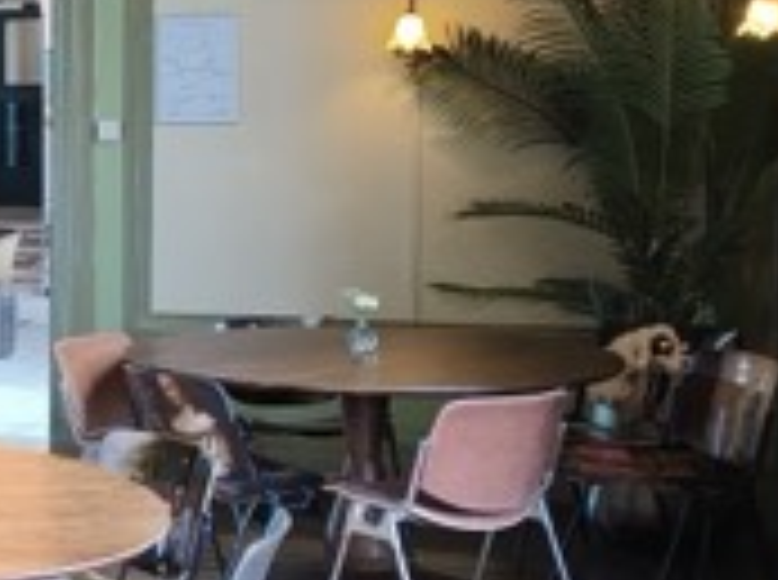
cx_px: -468
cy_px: 184
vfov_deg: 16.5
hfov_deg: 18.8
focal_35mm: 89
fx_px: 1996
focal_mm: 5.59
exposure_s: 1/50
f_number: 1.8
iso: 250
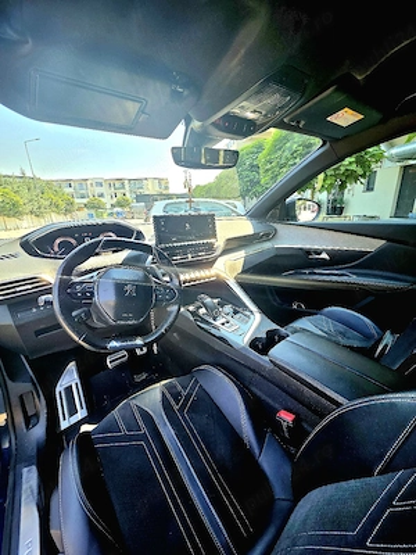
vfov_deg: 106.2
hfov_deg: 89.9
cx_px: 208
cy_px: 278
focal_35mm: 13
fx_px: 208
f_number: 1.9
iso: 20
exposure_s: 1/105
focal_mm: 2.2
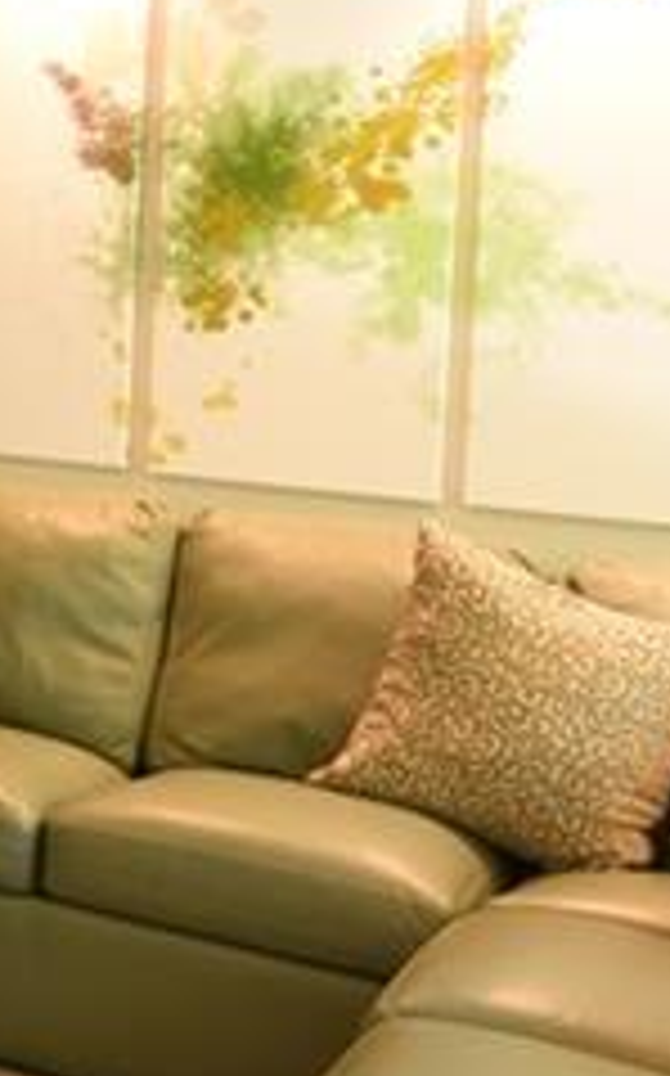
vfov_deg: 28.9
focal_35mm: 70
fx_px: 2049
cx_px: -805
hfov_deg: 14.3
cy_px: 250
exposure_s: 2.5
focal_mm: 16
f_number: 11
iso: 100
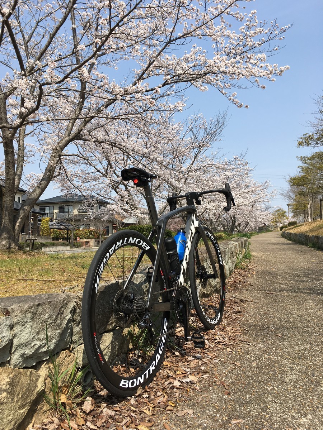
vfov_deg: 61.7
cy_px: 215
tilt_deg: +5.5
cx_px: 162
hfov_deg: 48.2
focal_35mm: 29
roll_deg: +1.3
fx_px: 361
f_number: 2.2
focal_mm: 4.15
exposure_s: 1/1479
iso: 25
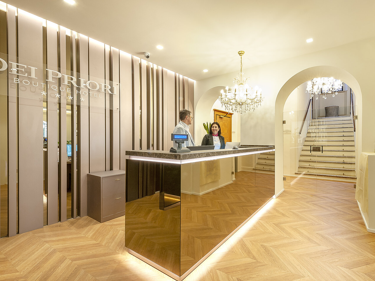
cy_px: 141
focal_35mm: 16
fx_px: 173
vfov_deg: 78.1
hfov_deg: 93.7
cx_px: 217
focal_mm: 14
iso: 400
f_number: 19
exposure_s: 1
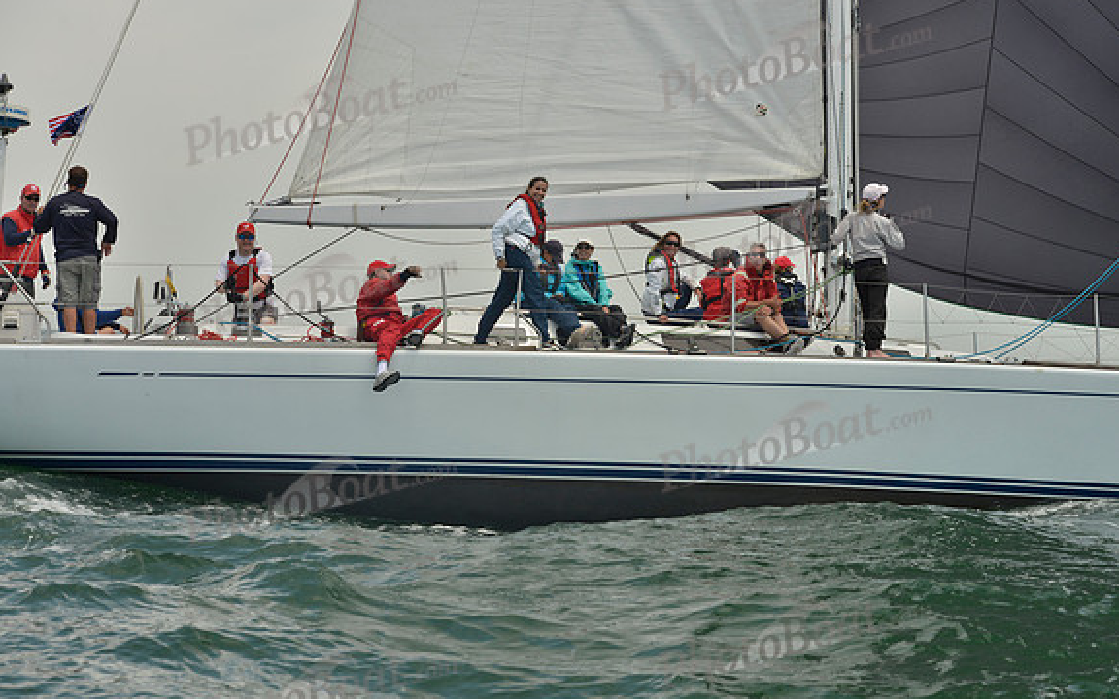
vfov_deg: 16.9
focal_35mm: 77
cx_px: 560
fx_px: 2348
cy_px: 368
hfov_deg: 26.8
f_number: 8
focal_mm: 75
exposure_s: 1/1250
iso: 280
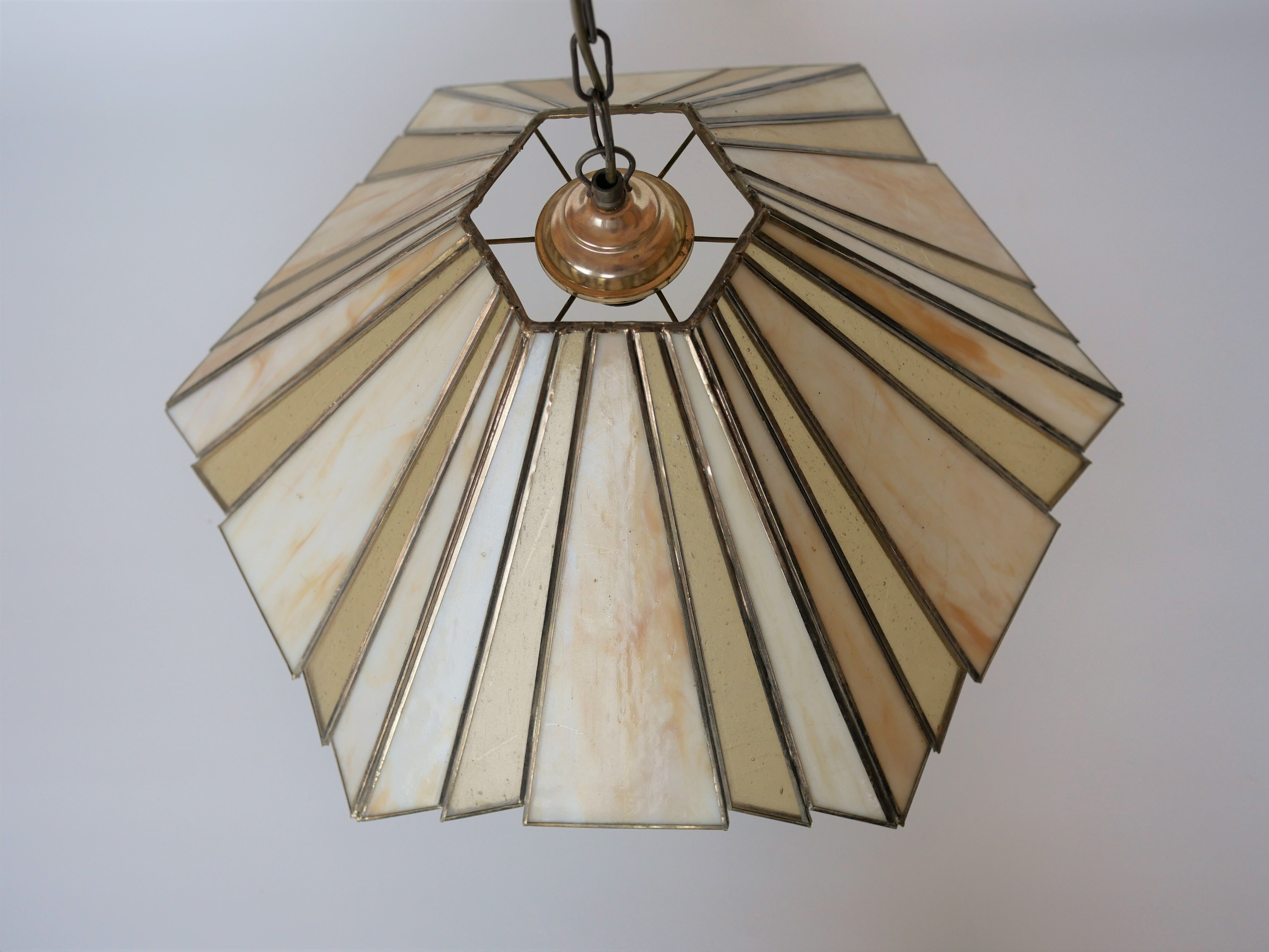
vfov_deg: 36.0
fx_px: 1467
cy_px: 476
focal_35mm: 40
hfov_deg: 46.8
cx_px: 634
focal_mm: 20
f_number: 2.5
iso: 200
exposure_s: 1/200
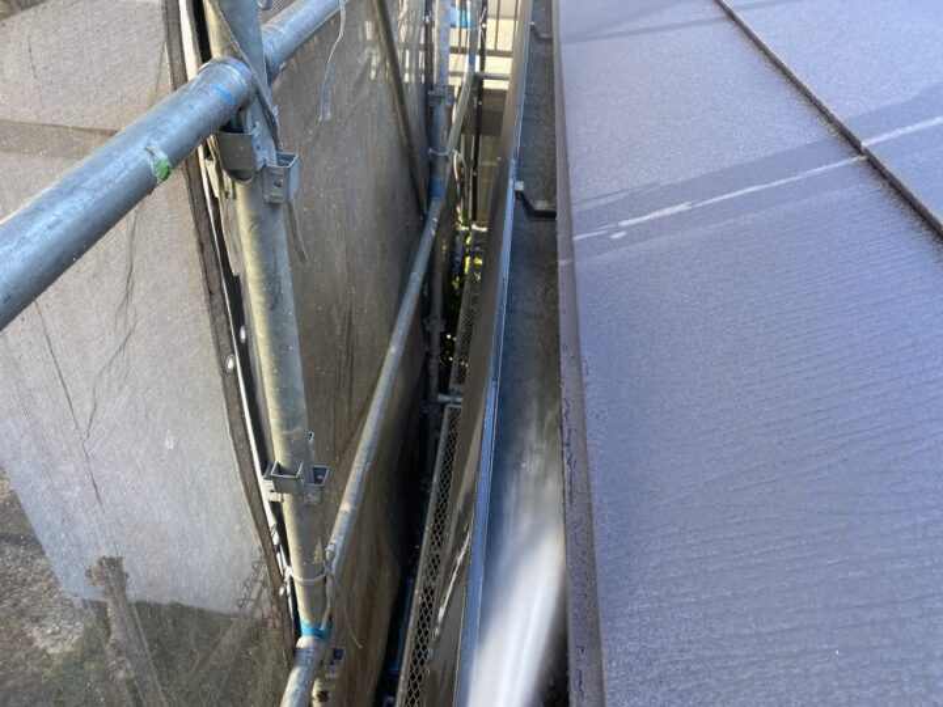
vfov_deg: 53.1
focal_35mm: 26
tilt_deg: -38.1
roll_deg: -2.5
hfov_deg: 67.3
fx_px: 708
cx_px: 472
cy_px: 354
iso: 64
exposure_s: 1/121
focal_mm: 4.25
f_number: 1.8
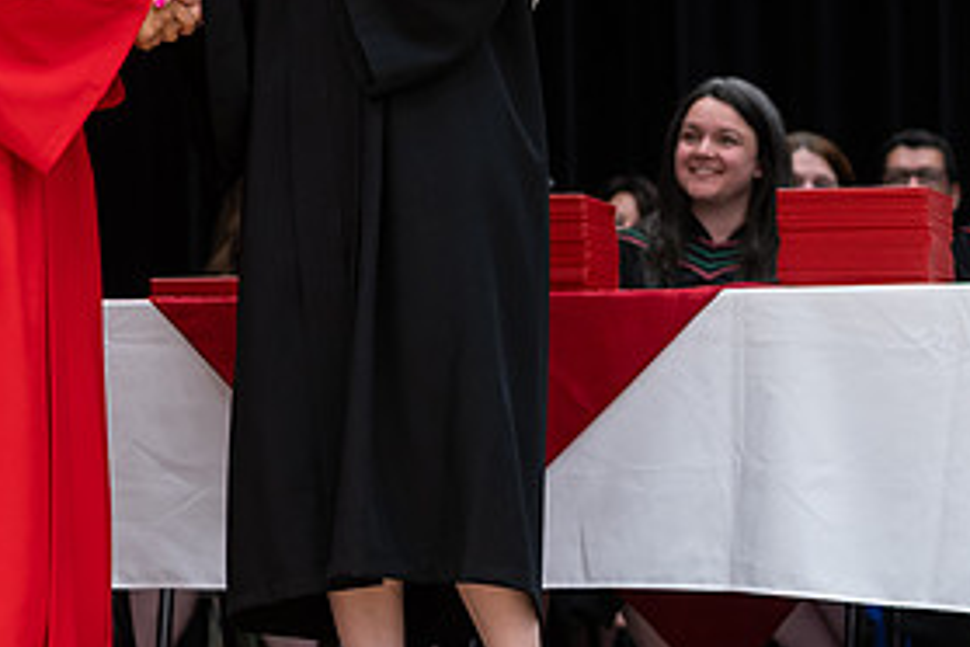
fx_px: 6170
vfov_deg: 6.0
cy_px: 253
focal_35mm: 229
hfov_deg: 8.9
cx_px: 43
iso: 1000
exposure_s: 1/200
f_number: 2.8
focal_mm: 85
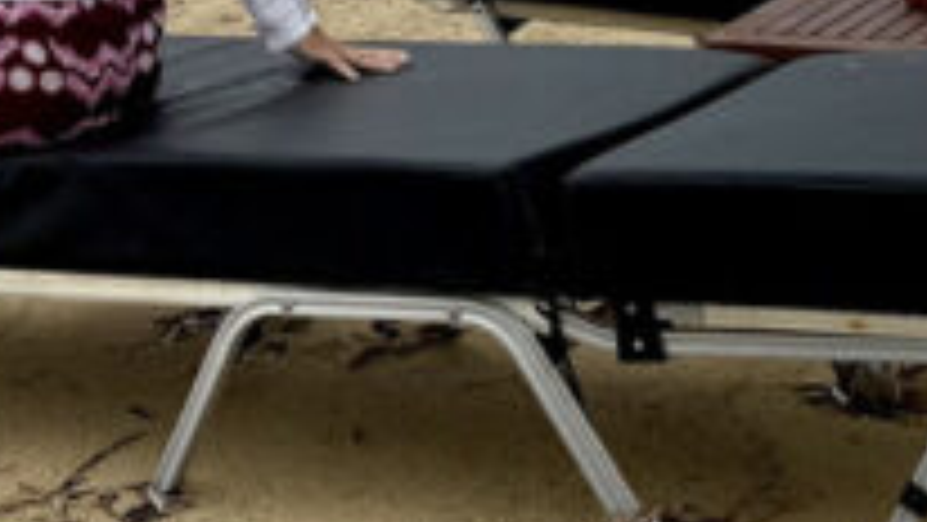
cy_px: -562
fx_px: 3196
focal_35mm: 130
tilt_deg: -2.7
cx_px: 508
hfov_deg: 16.5
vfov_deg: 8.8
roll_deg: -3.9
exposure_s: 1/5714
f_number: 1.78
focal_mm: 6.76
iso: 80
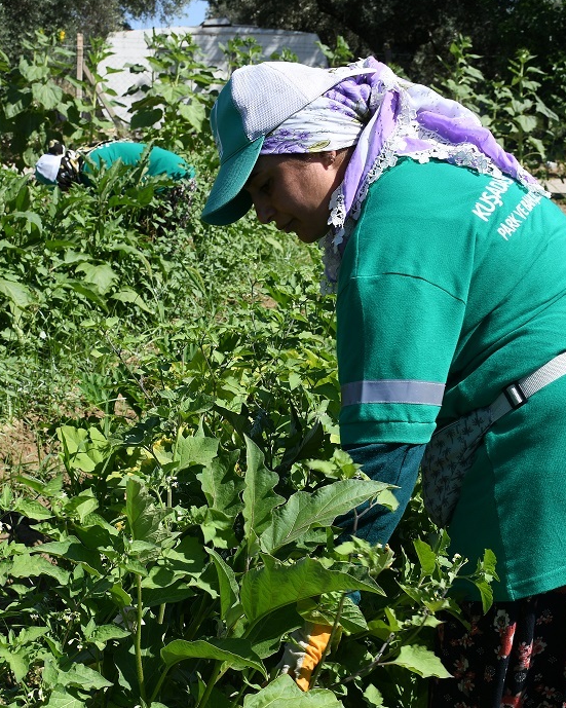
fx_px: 1340
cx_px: 246
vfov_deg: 29.6
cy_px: 352
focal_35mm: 64
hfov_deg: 23.8
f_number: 9
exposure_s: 1/320
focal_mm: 30
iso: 160
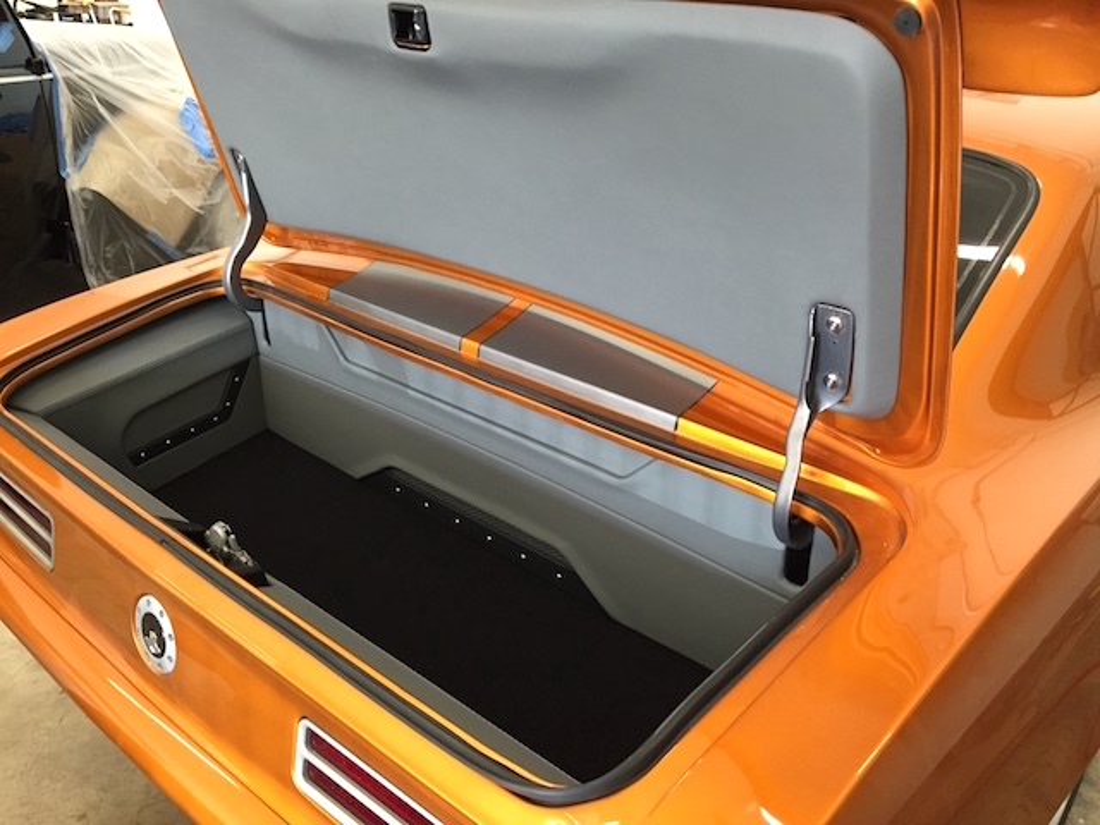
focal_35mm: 29
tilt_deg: -24.2
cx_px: 550
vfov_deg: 48.2
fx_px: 922
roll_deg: -1.3
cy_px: 412
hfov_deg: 61.7
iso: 160
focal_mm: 4.15
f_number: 2.2
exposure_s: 1/30
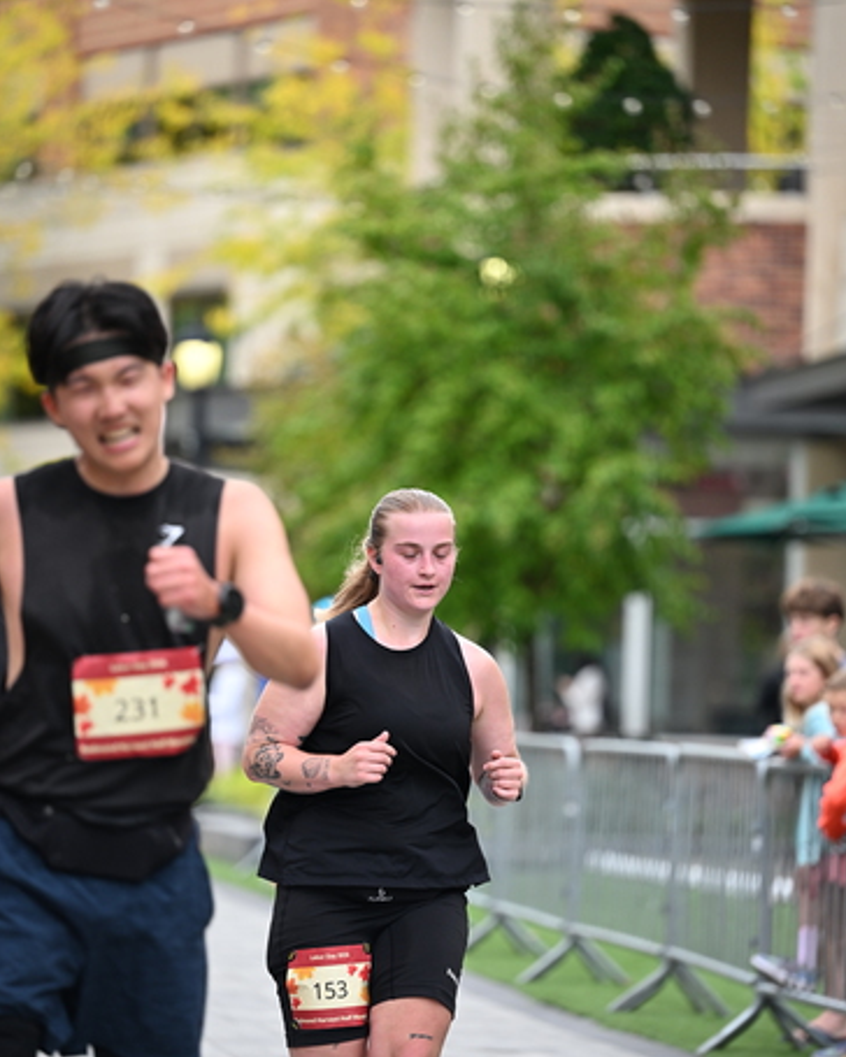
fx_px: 5508
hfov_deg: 8.8
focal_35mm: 176
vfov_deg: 11.0
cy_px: 569
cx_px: 422
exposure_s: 1/2000
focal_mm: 155
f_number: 2.8
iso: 640
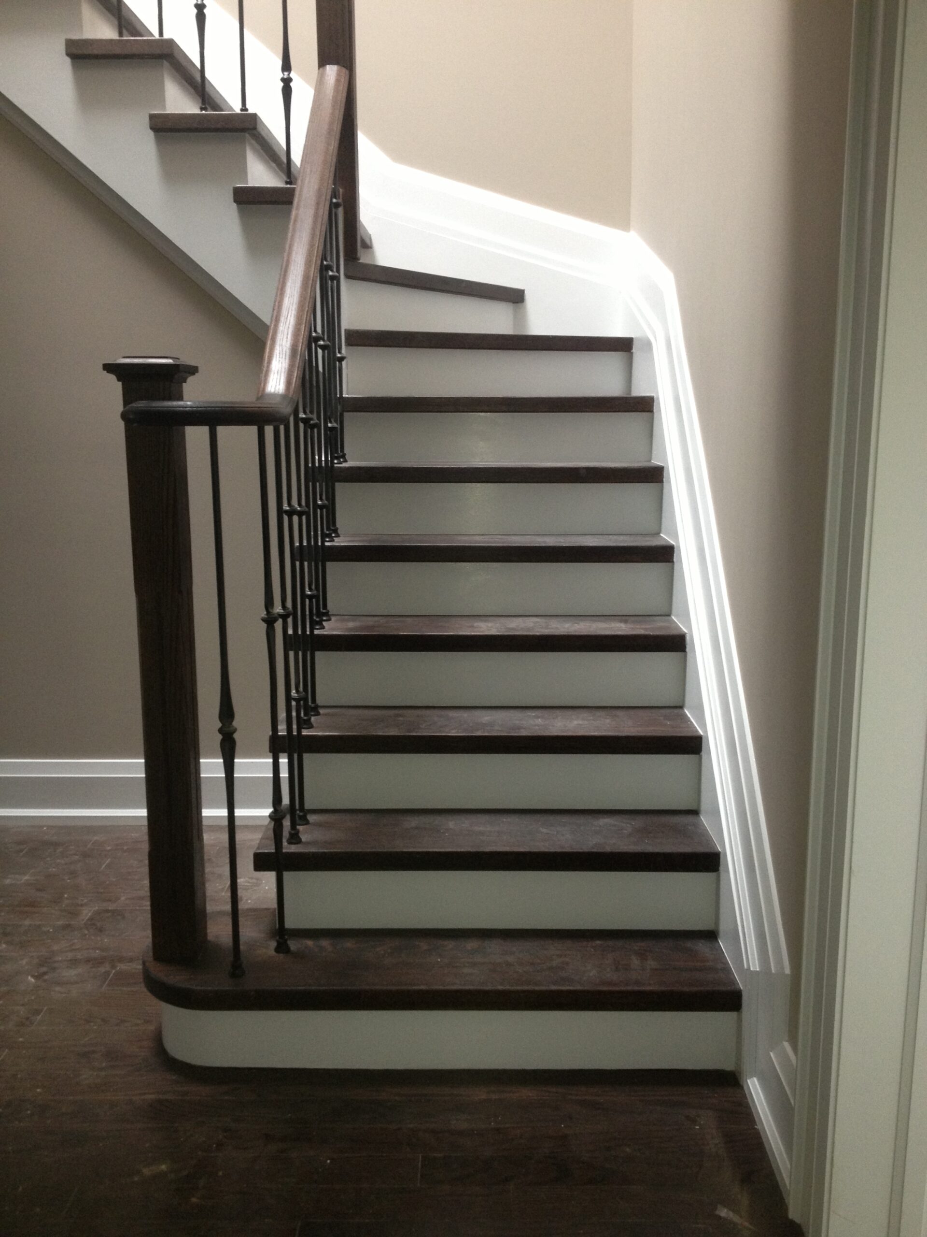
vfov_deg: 52.6
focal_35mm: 35
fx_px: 1250
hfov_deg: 40.7
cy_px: 618
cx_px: 464
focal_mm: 4.28
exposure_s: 1/20
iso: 125
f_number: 2.4
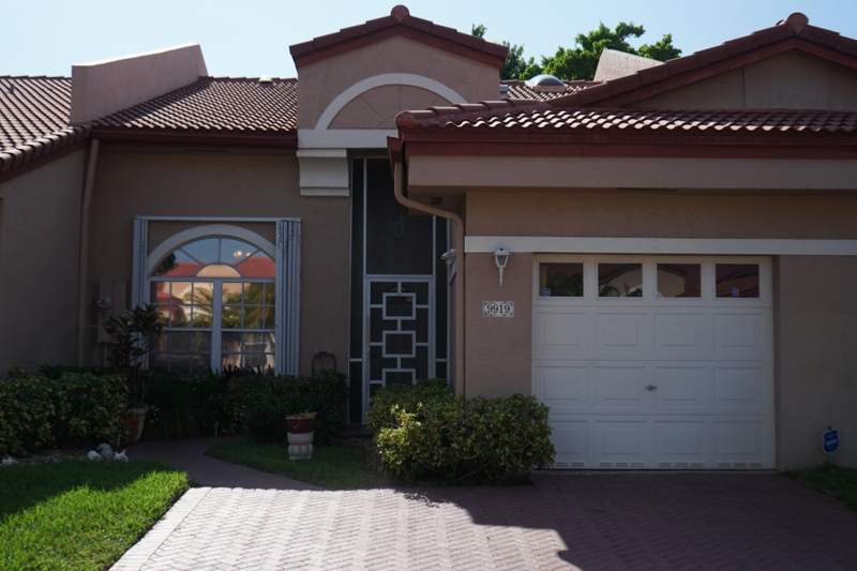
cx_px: 428
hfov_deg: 45.4
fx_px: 1023
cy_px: 286
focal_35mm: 43
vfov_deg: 31.2
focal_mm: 43
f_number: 4.5
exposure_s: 1/2500
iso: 320
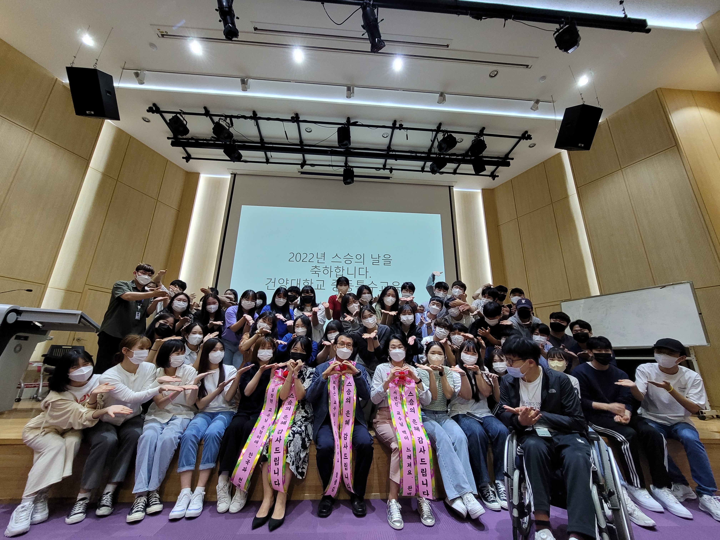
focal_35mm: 13
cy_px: 270
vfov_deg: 89.9
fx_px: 270
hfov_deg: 106.2
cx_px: 360
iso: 400
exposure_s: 1/60
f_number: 2.2
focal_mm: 2.2
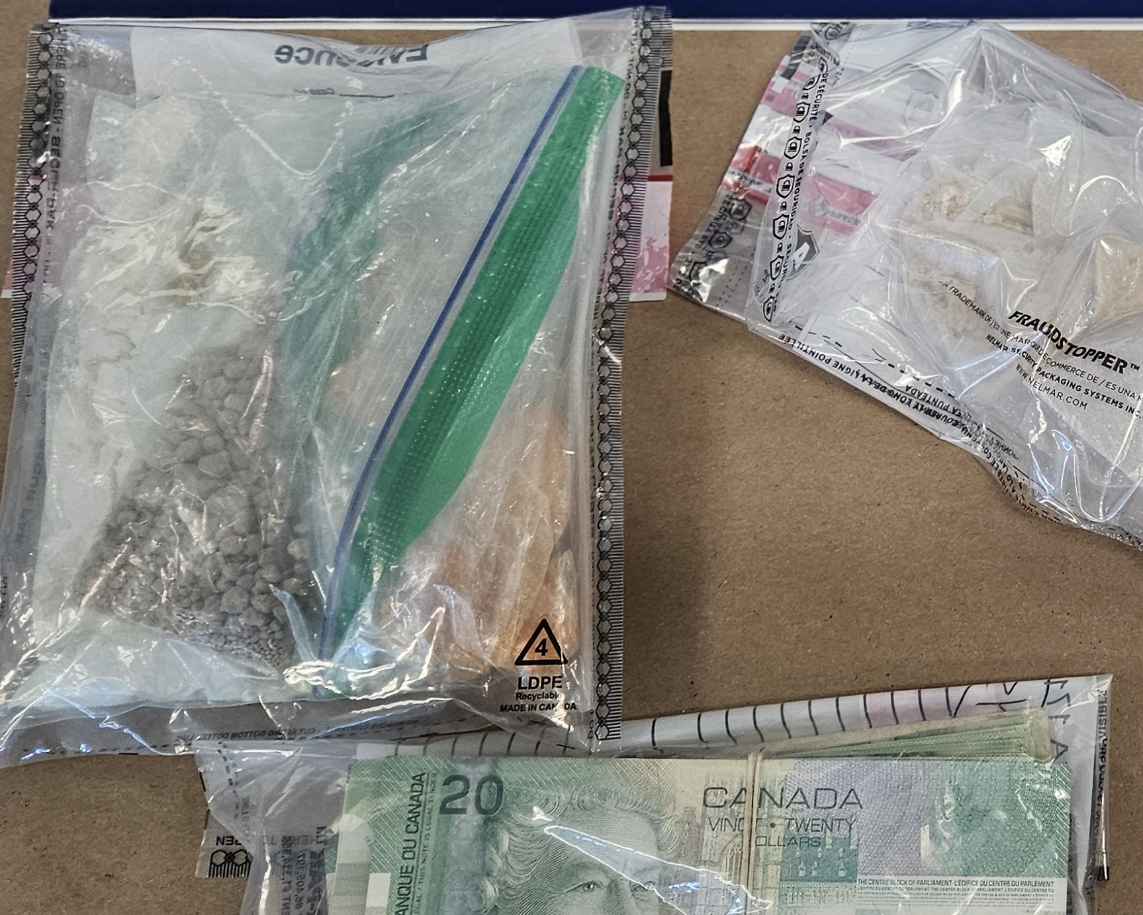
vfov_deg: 28.7
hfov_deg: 32.3
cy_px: 220
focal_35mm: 52
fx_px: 1759
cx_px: 1216
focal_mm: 5.4
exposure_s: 1/50
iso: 200
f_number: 1.8
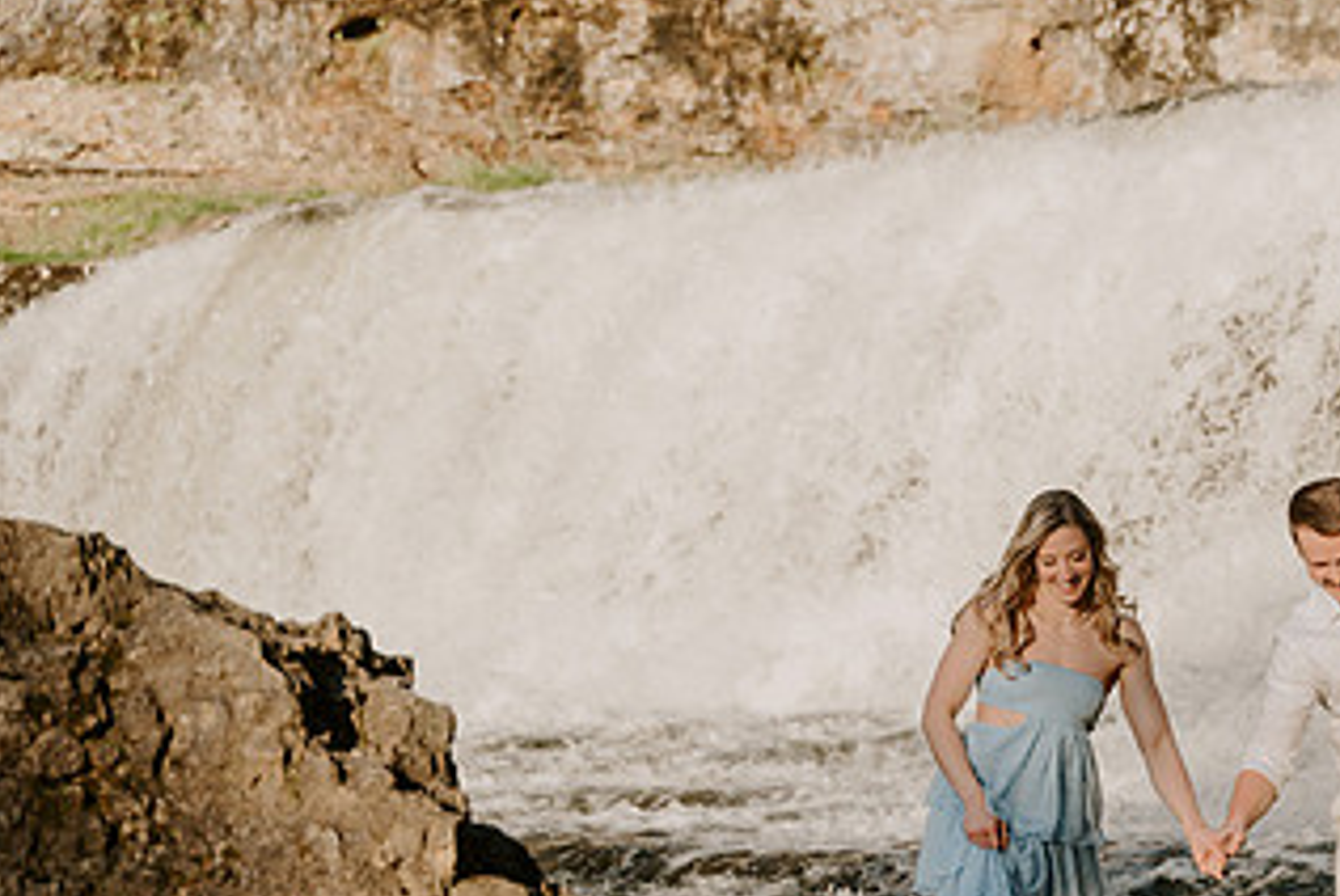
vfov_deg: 9.7
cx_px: 1237
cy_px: 662
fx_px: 5290
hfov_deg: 14.3
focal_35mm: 142
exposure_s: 1/640
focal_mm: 70
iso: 125
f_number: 2.8
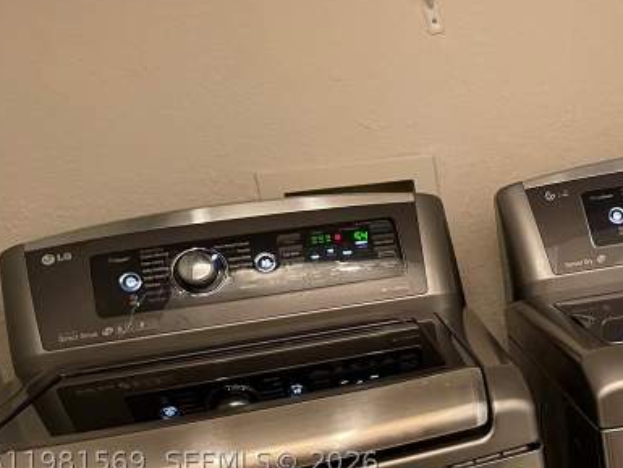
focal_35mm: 54
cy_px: 462
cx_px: 626
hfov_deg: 32.6
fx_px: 972
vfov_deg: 25.8
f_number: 1.6
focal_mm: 5.1
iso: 640
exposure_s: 1/30
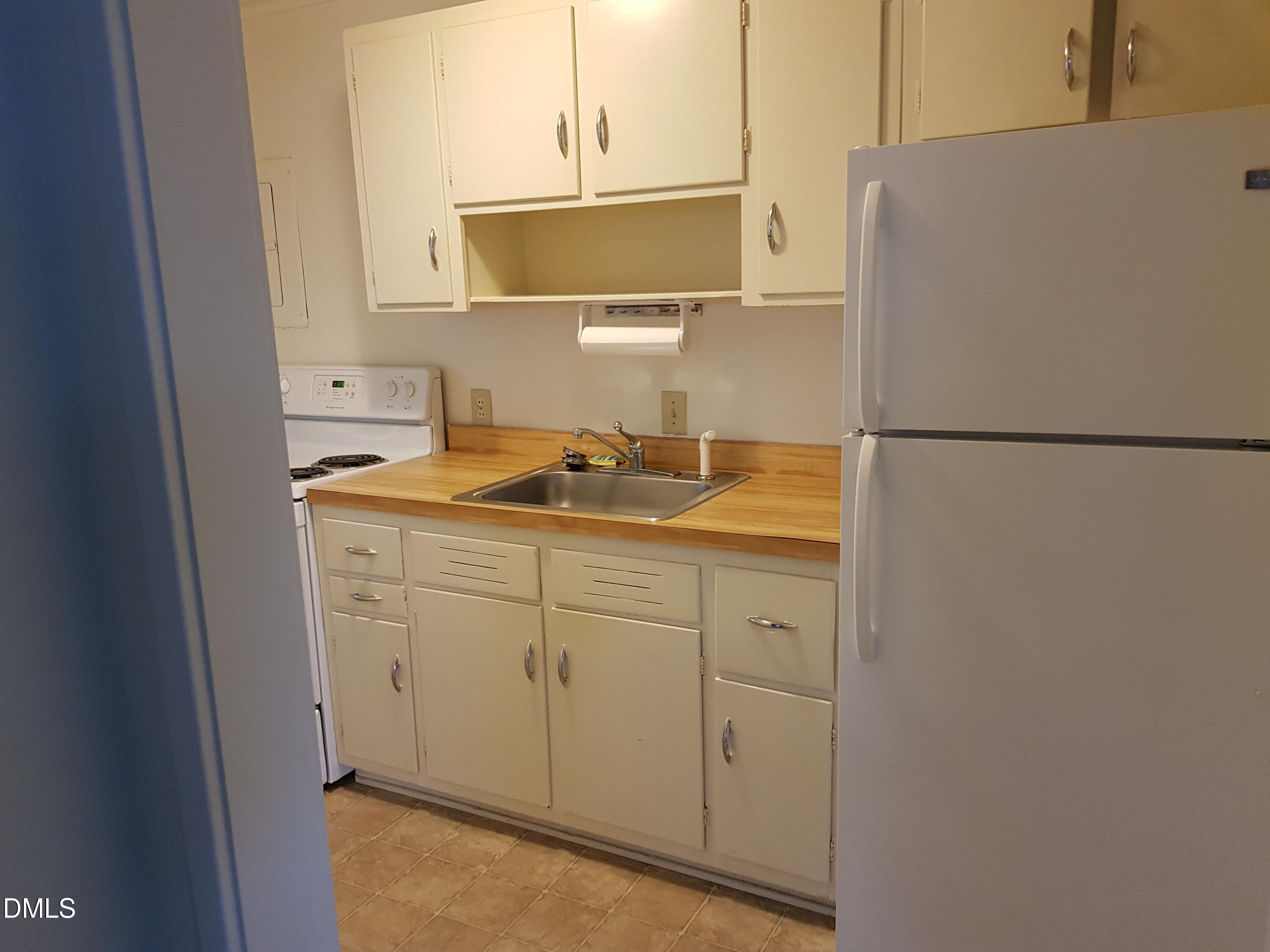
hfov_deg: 67.3
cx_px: 635
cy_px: 476
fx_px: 954
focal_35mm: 26
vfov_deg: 53.1
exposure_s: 1/30
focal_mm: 4.3
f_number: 1.7
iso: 160
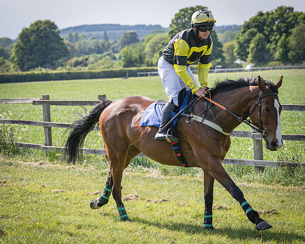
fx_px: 1459
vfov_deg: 9.5
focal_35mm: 162
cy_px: 114
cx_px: 101
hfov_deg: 11.9
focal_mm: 86
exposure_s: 1/3200
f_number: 4
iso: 400
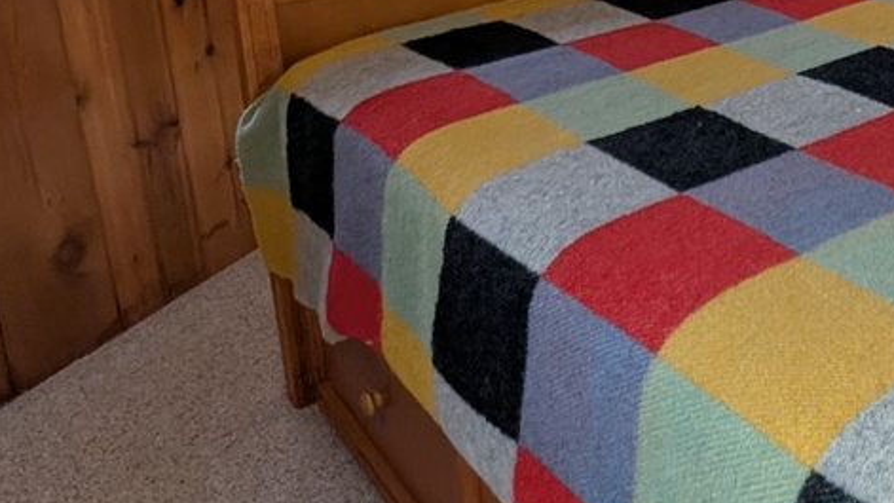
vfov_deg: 27.5
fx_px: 948
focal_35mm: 40
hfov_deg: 47.5
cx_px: 723
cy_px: -30
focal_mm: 2.02
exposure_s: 1/182
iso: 42
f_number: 1.7
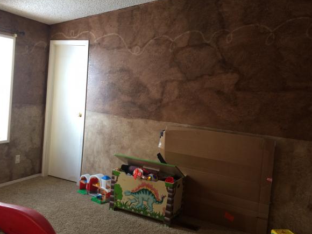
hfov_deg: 56.8
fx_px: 288
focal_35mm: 32
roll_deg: -4.8
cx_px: 165
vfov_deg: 44.1
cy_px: 107
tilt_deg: -4.5
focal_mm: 4.15
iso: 125
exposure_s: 1/30
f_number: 2.2
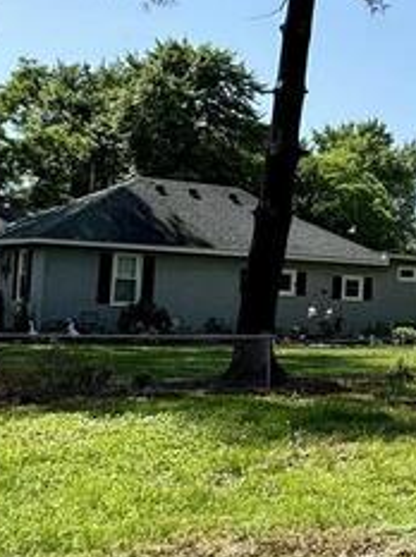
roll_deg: -1.7
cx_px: 665
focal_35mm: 65
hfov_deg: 19.1
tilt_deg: +3.1
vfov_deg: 29.8
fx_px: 1044
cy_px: 249
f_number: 2.2
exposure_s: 1/1063
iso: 50
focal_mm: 2.22
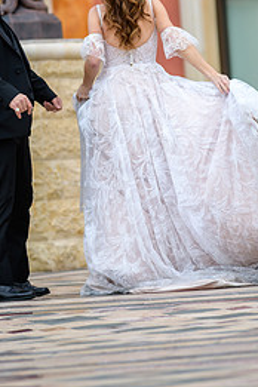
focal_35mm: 345
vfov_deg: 6.0
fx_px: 3708
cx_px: 139
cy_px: 86
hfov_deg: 4.0
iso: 400
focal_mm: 200
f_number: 2.8
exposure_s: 1/2000
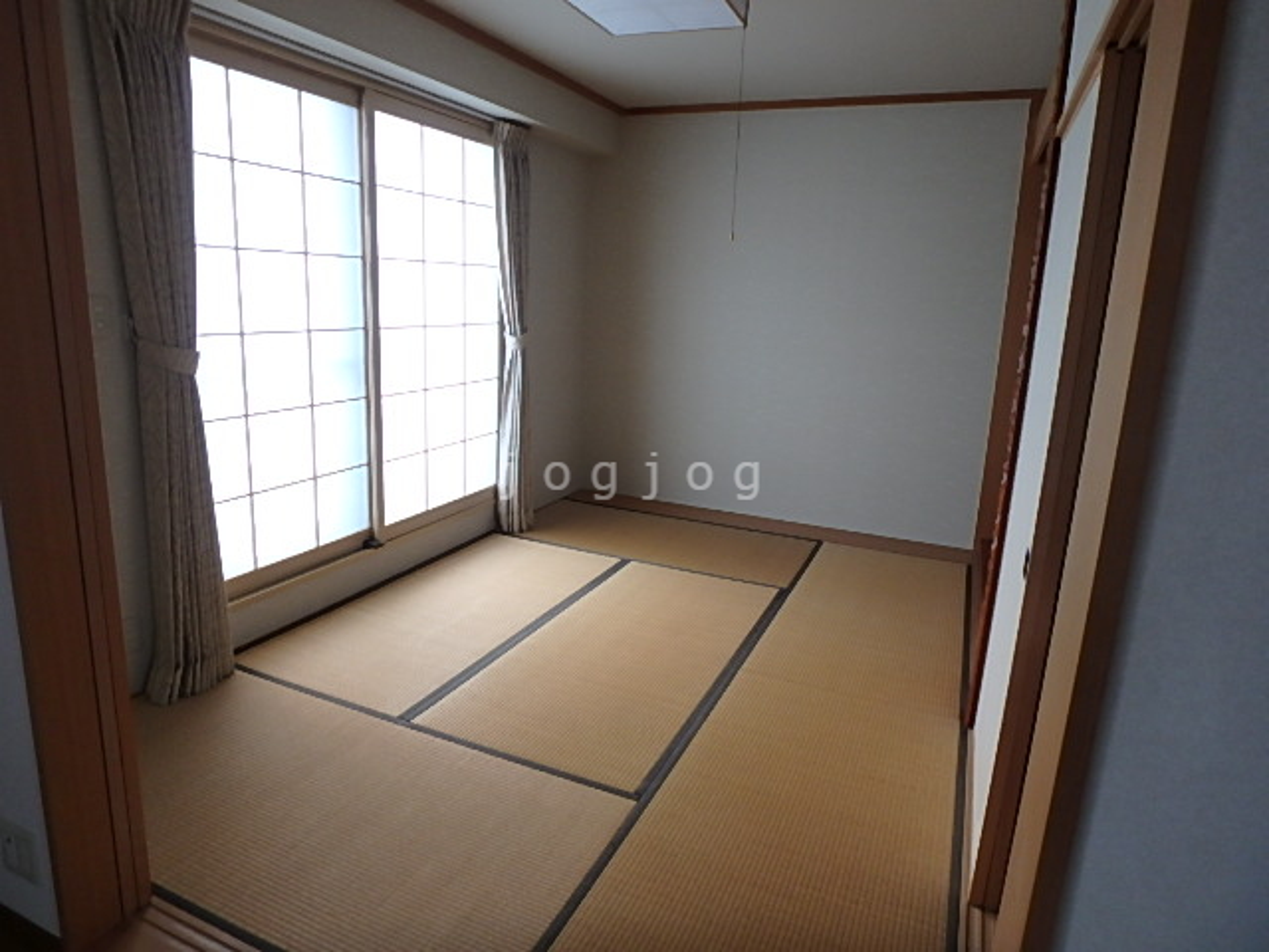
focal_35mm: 21
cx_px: 634
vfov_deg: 63.4
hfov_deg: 79.0
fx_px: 770
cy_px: 476
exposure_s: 1/50
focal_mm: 3.7
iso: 200
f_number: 3.5
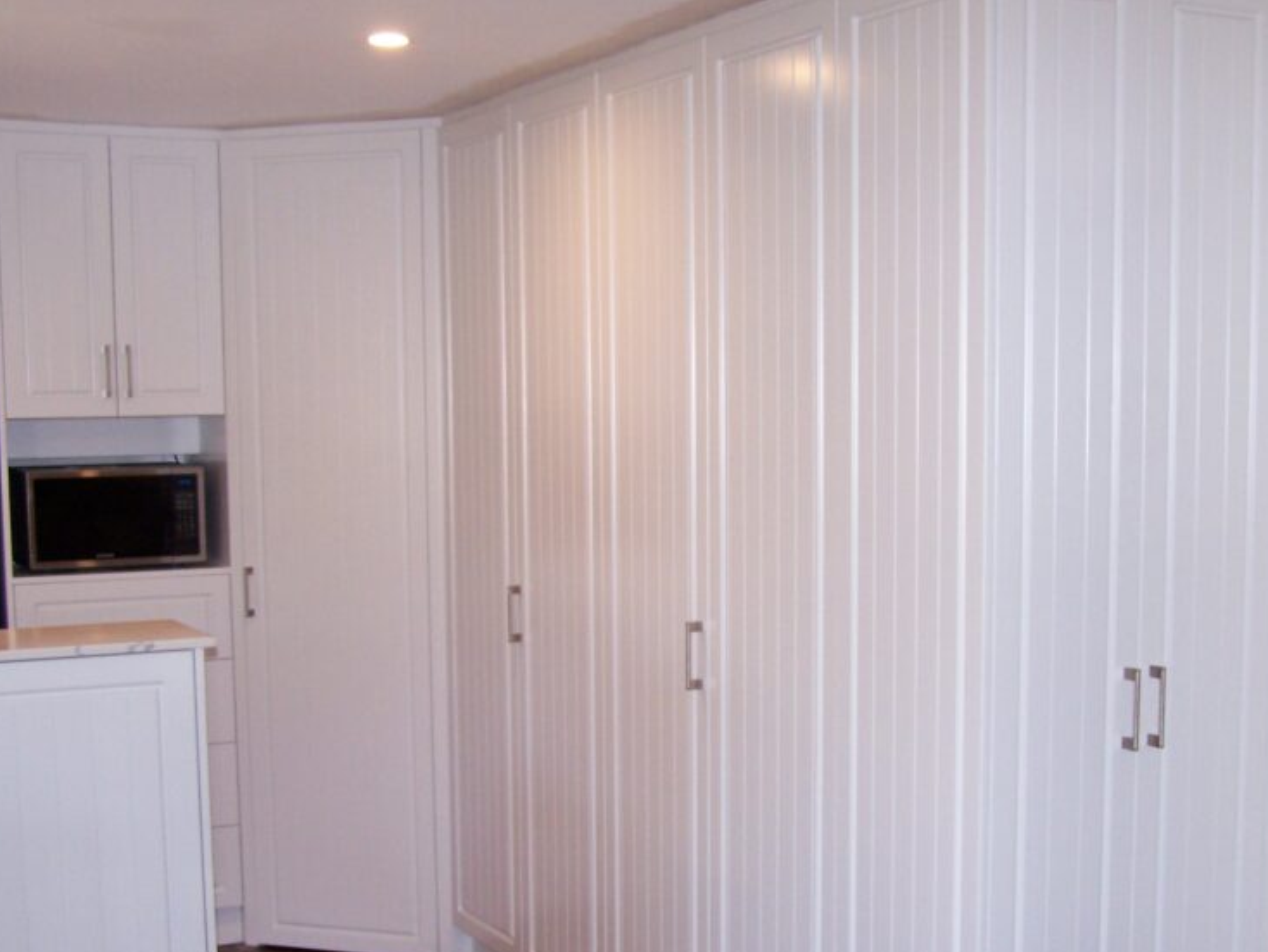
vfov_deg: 27.3
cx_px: 789
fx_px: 1942
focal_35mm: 53
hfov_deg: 36.0
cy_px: 660
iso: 140
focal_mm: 6.3
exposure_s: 1/60
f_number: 2.8
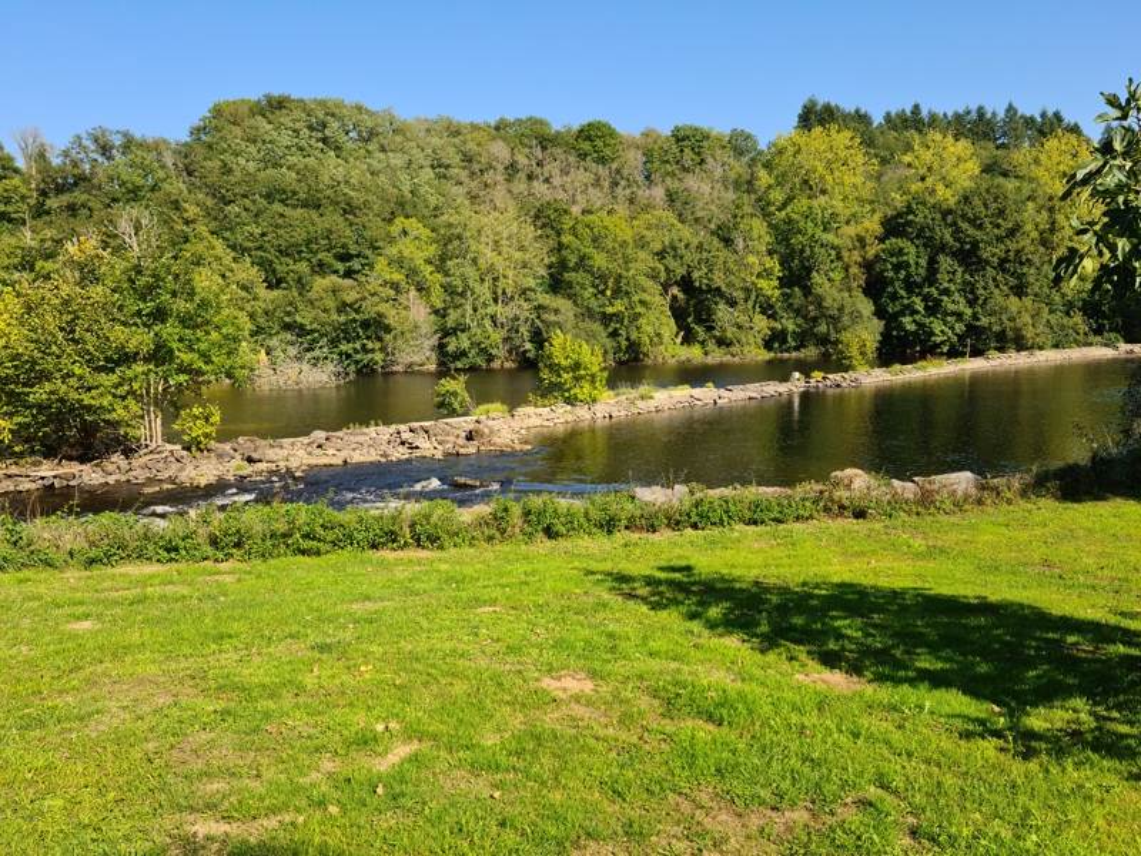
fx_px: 890
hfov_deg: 65.3
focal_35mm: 27
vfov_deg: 51.4
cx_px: 570
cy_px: 428
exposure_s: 1/478
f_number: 2
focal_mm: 5.9
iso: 25
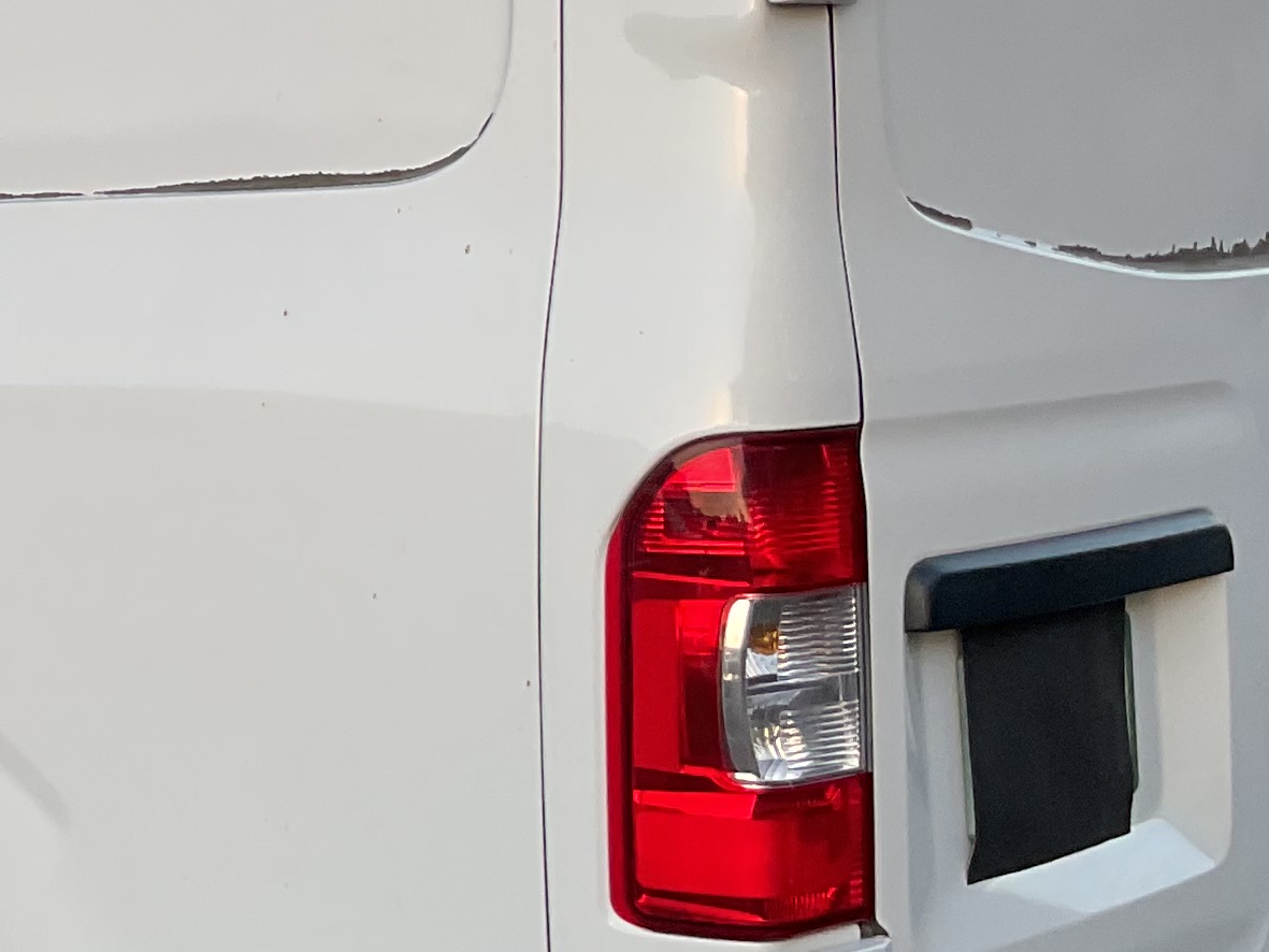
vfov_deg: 14.9
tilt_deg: -7.0
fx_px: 3630
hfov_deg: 18.2
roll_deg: +2.9
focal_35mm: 99
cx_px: -466
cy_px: 333
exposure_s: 1/297
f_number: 1.8
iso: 16
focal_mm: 3
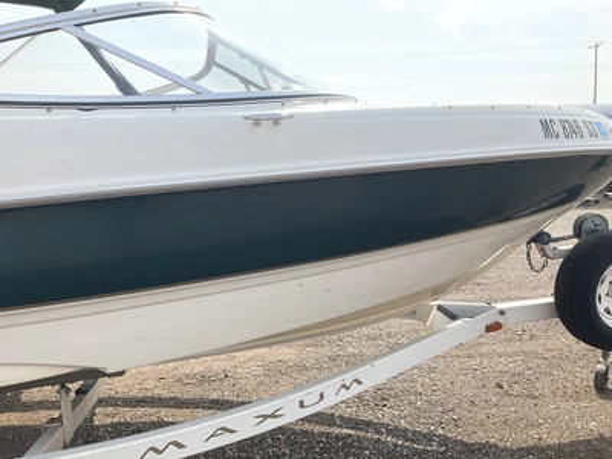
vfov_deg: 48.2
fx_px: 513
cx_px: 306
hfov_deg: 61.7
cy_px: 230
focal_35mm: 29
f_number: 1.8
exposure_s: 1/1534
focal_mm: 3
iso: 25
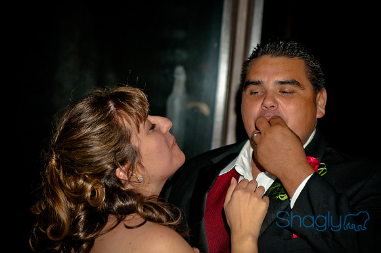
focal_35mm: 112
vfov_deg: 12.1
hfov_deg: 18.2
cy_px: 126
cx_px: 190
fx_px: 1189
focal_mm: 75
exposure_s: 1/200
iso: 400
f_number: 3.2
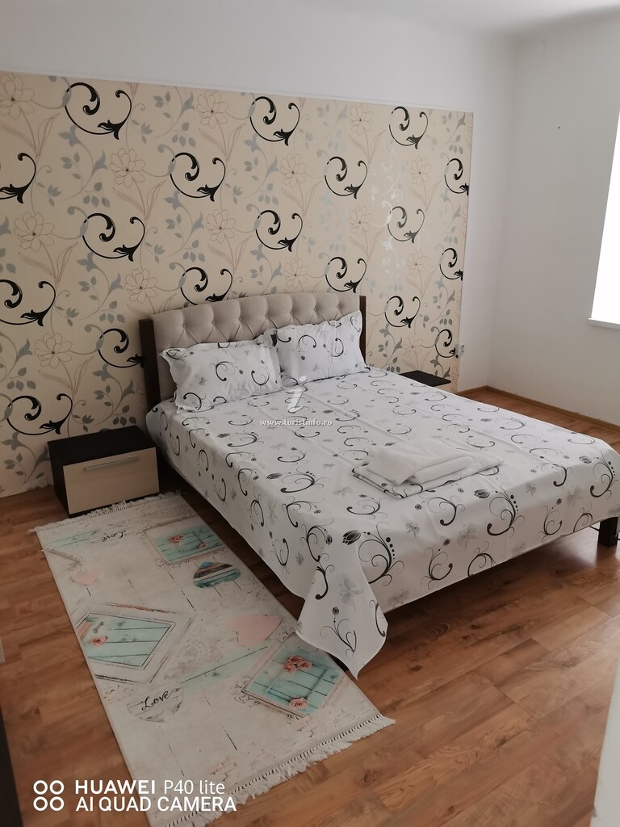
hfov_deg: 53.1
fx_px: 621
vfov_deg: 67.3
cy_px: 414
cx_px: 310
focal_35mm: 26
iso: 250
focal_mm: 4.75
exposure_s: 1/50
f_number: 1.8
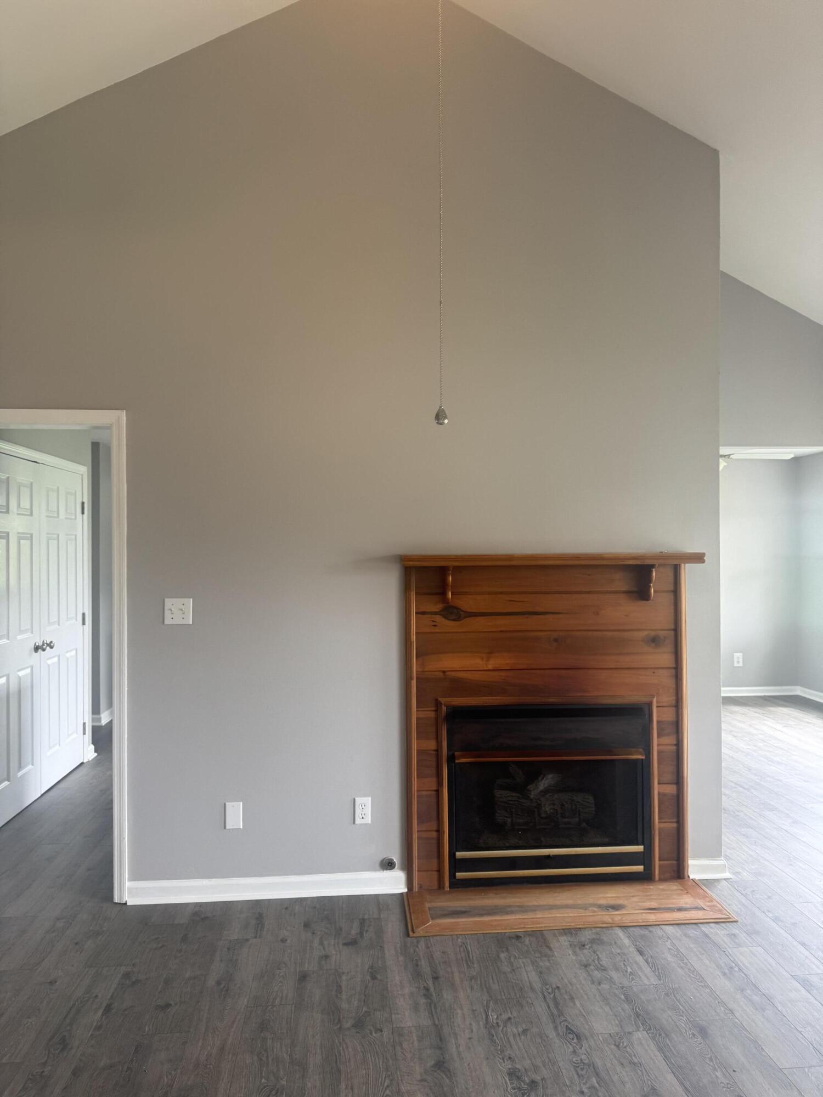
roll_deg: -0.2
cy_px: 548
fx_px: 761
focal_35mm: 24
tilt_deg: -0.4
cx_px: 412
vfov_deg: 71.6
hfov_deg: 56.8
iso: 125
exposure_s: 1/120
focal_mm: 6.76
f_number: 1.78
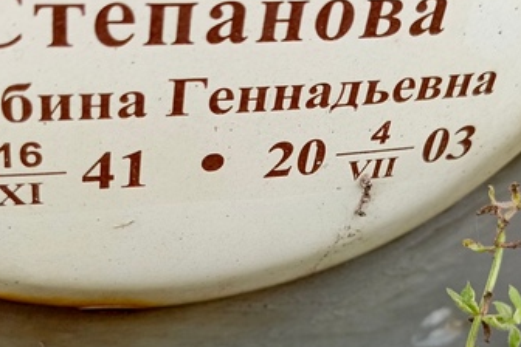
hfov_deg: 32.3
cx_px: 305
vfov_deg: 21.7
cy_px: 274
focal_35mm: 62
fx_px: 897
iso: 123
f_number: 1.69
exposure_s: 1/100
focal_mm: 4.76
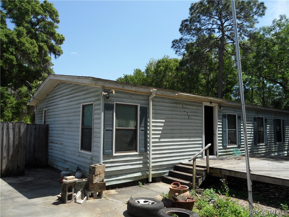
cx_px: 144
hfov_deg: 65.3
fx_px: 225
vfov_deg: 51.4
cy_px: 108
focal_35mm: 27
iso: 80
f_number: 3.5
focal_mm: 4.9
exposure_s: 1/750
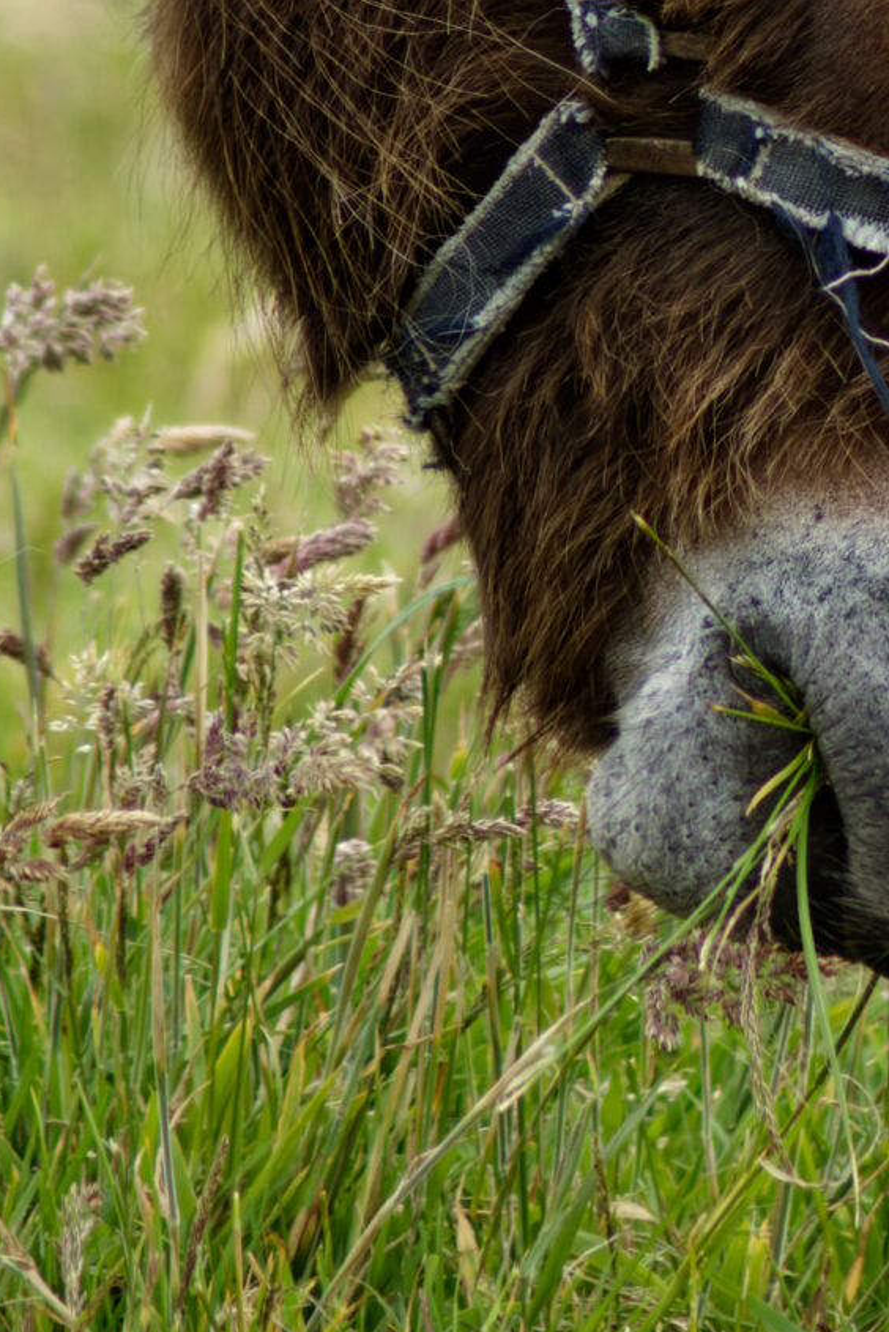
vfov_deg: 1.5
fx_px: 50443
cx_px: 872
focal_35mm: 1363
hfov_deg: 1.0
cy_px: 112
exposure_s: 1/1600
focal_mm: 300
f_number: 5.6
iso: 800
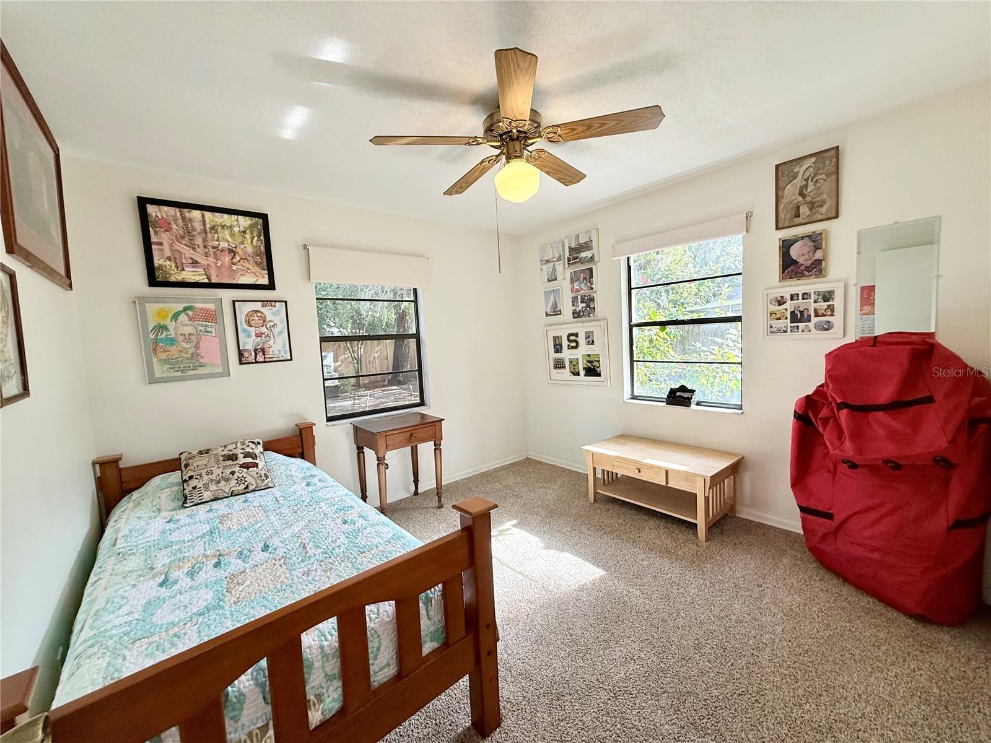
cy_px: 372
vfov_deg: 85.7
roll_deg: +2.9
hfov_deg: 102.1
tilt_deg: -4.4
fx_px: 401
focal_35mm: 14
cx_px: 496
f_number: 2.2
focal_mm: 2.22
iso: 100
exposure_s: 1/120
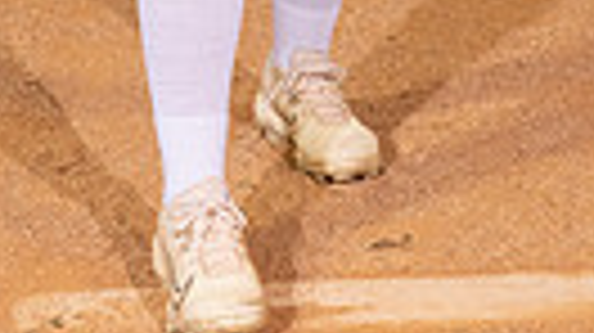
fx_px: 3258
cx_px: 261
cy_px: -504
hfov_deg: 10.4
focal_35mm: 207
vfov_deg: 5.6
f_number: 6.3
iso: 1000
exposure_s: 1/500
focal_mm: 58
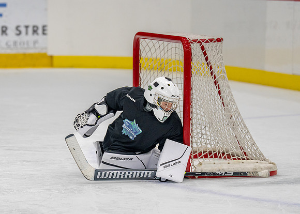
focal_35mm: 227
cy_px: 143
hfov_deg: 8.9
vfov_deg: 6.4
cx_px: 51
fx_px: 1929
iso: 1000
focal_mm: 134
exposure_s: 1/1600
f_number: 2.8
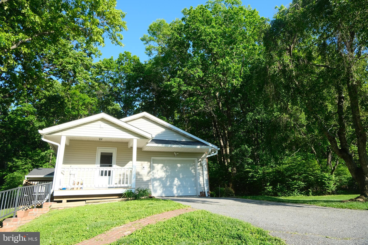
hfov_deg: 76.1
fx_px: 235
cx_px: 184
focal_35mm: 23
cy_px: 122
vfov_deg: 55.1
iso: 320
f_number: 5.6
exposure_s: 1/300
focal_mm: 15
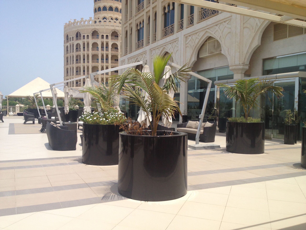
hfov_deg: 52.6
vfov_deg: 40.7
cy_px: 115
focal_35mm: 35
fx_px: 309
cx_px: 153
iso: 50
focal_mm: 4.28
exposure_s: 1/1623
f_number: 2.4
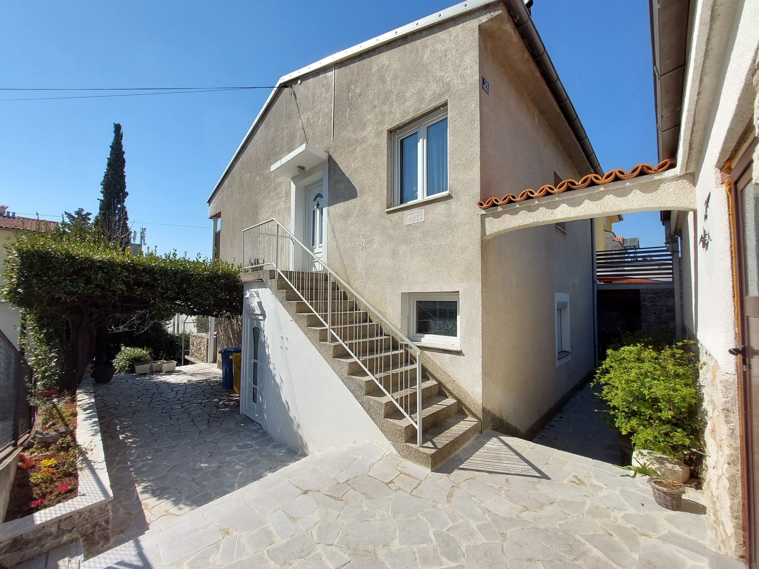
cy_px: 284
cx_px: 380
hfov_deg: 106.2
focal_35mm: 13
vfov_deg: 89.9
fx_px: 285
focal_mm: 1.74
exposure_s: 1/2479
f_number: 2.2
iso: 50
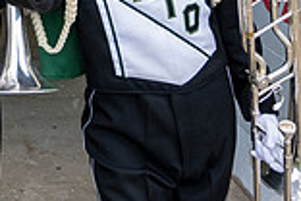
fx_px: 744
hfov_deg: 21.0
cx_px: -81
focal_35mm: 89
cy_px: -158
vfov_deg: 13.8
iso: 1600
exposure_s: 1/800
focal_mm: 24
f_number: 4
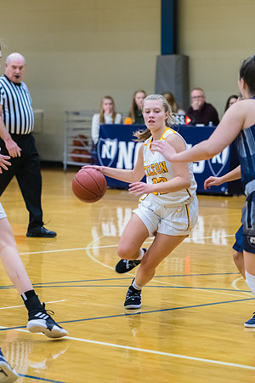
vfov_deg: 11.2
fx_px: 1944
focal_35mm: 183
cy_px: 192
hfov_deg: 7.5
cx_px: 128
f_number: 3.2
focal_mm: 122
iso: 3200
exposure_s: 1/400
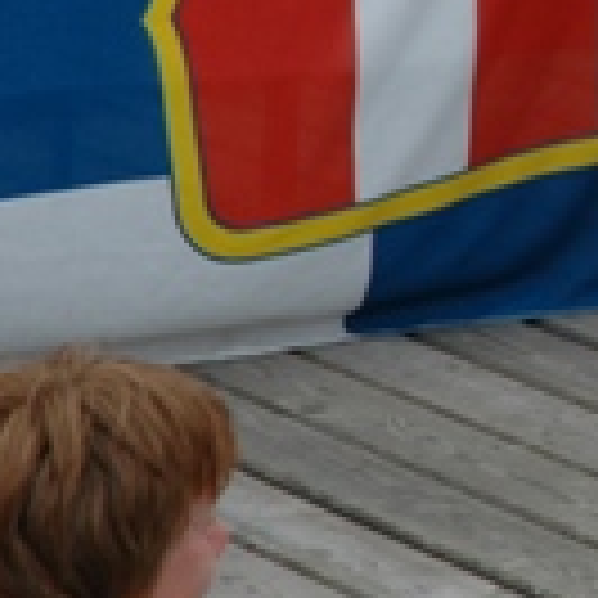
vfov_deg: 4.1
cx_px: 1367
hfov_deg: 4.0
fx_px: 8404
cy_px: -36
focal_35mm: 430
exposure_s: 1/250
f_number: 8
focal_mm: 70
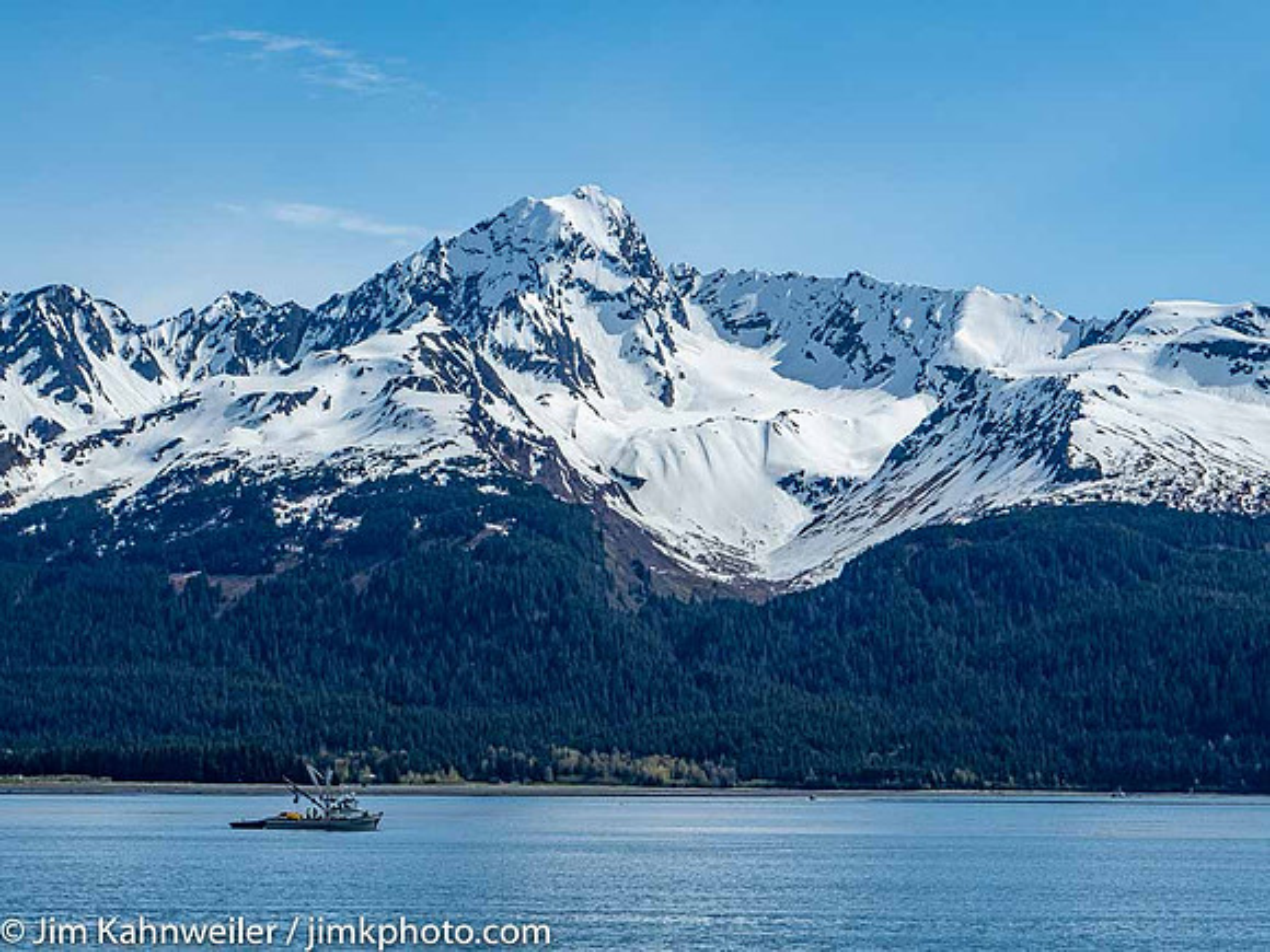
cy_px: 476
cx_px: 635
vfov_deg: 16.1
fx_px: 3375
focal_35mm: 92
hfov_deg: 21.3
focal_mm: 46
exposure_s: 1/1600
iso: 200
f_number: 7.1
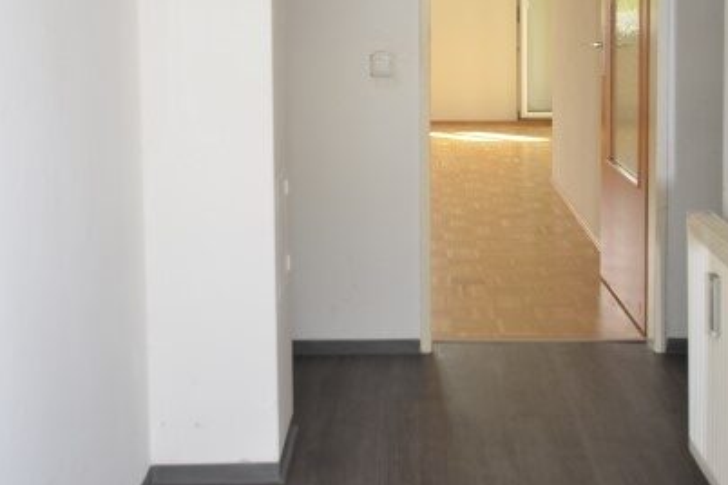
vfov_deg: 24.3
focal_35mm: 54
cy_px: 43
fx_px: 1092
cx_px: 389
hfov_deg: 36.9
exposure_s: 1/60
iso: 220
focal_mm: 20
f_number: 4
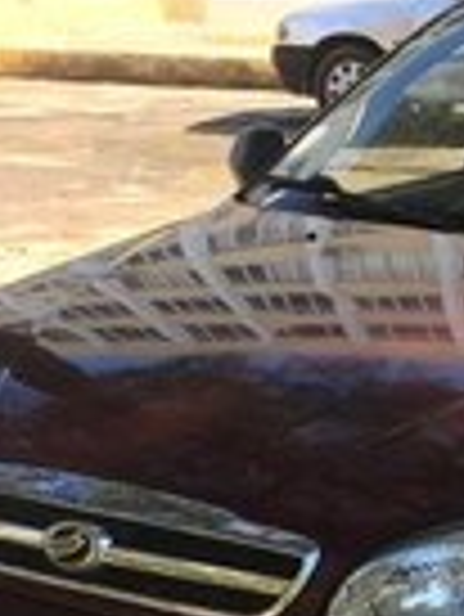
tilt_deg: -23.6
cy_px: 782
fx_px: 1874
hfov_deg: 13.7
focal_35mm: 105
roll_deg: +1.2
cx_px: 545
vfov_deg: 17.6
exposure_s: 1/316
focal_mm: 4.15
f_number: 2.2
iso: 32
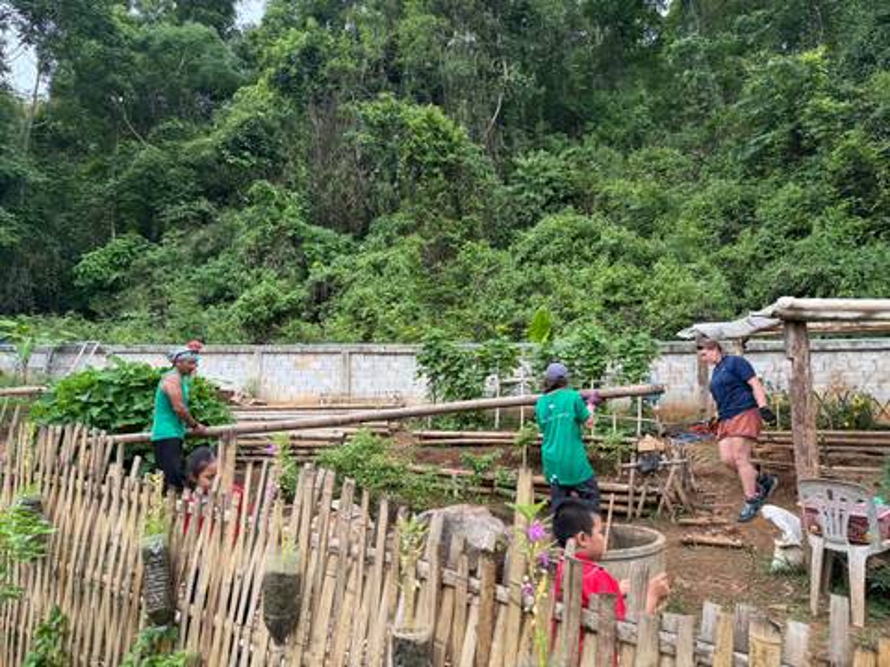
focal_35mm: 24
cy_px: 334
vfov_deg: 56.8
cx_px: 445
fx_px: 617
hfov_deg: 71.6
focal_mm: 6.76
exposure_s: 1/488
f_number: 1.78
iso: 80
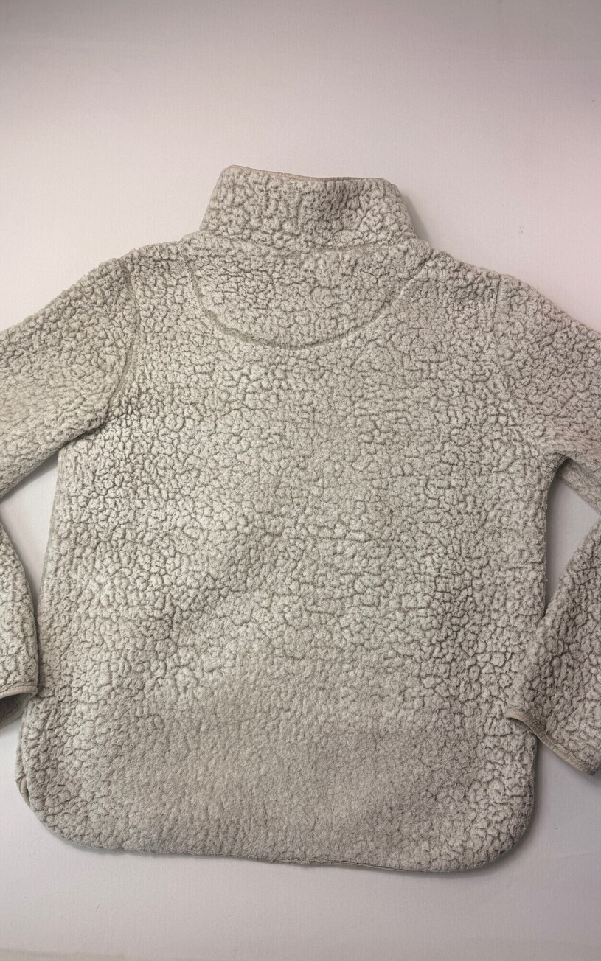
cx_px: 303
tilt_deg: -54.5
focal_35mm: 26
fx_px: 681
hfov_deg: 47.6
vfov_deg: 70.4
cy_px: 478
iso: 64
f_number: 1.78
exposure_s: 1/266
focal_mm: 6.76
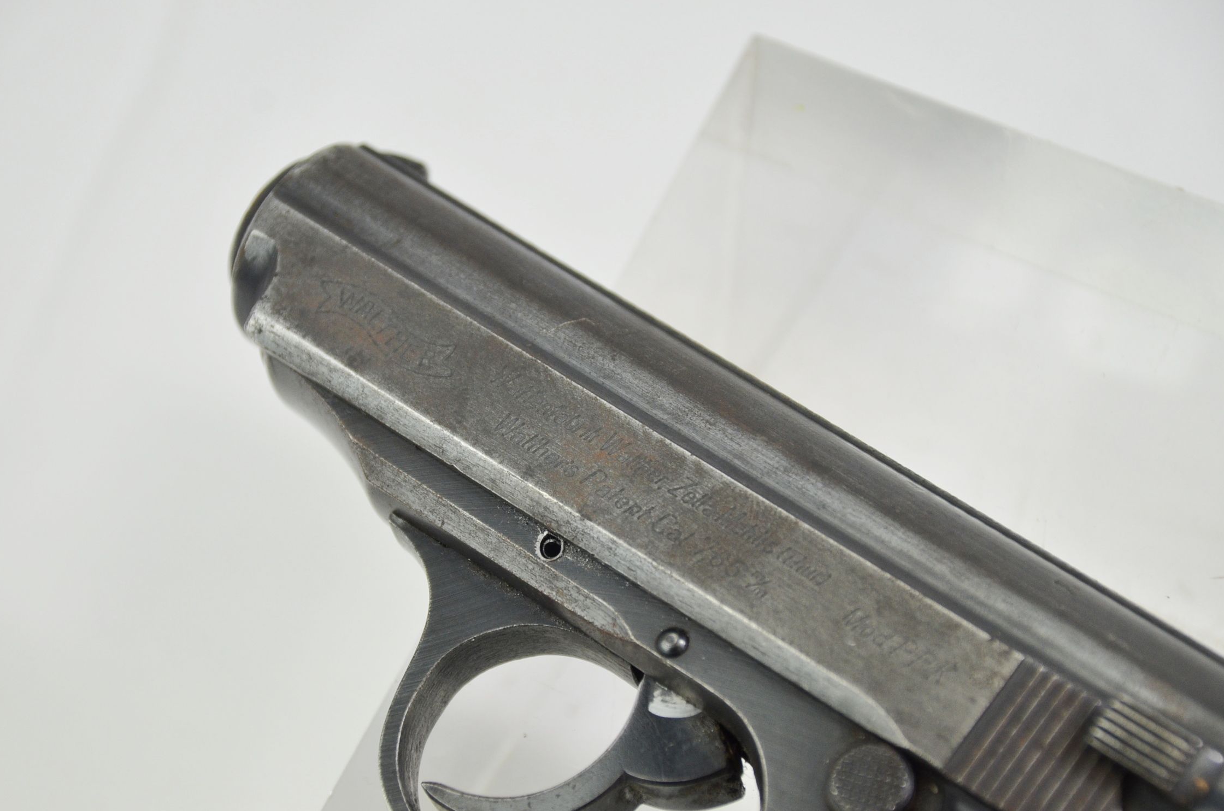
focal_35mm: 165
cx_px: 563
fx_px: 5599
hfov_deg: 12.5
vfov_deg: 8.3
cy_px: 436
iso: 640
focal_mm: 100
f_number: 5.6
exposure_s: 1/250
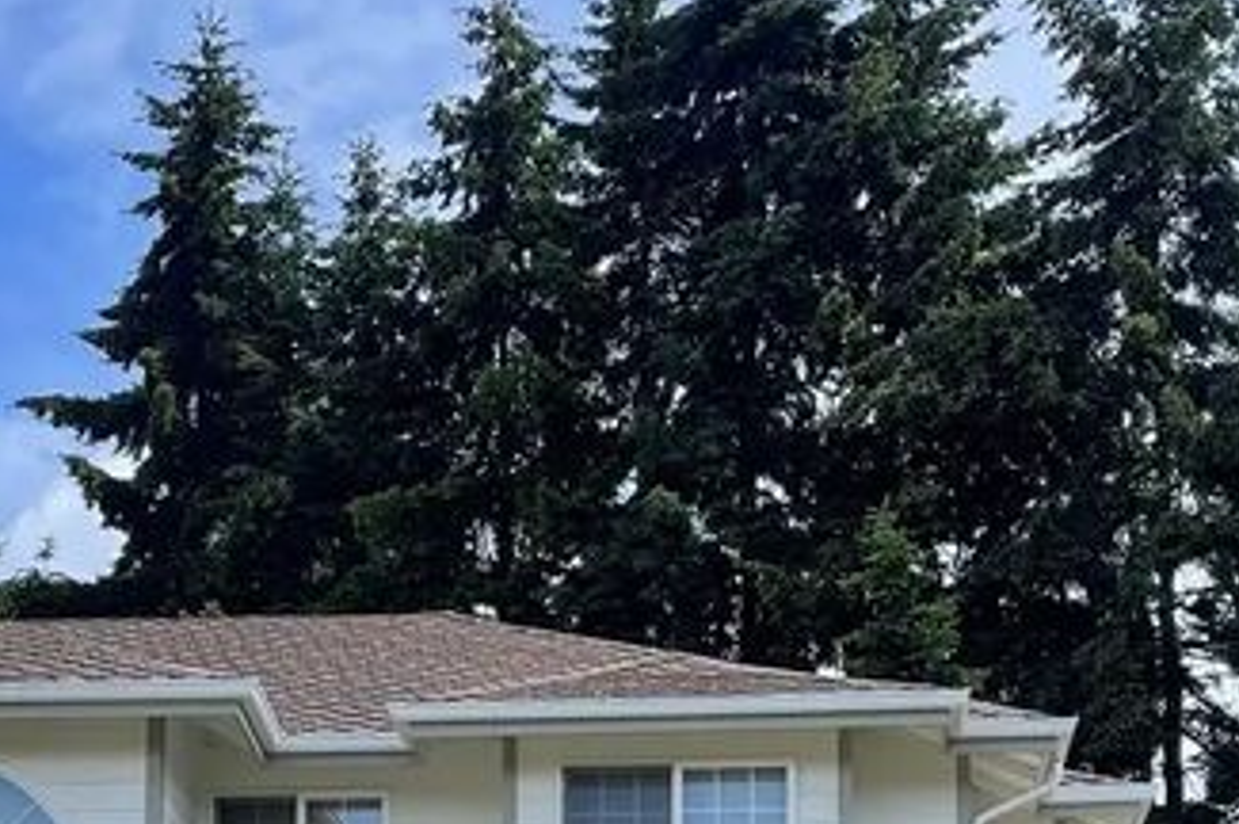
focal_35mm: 82
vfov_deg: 16.0
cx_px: 541
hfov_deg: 24.8
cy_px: 996
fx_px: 2819
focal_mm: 5.1
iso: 32
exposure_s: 1/2924
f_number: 1.6
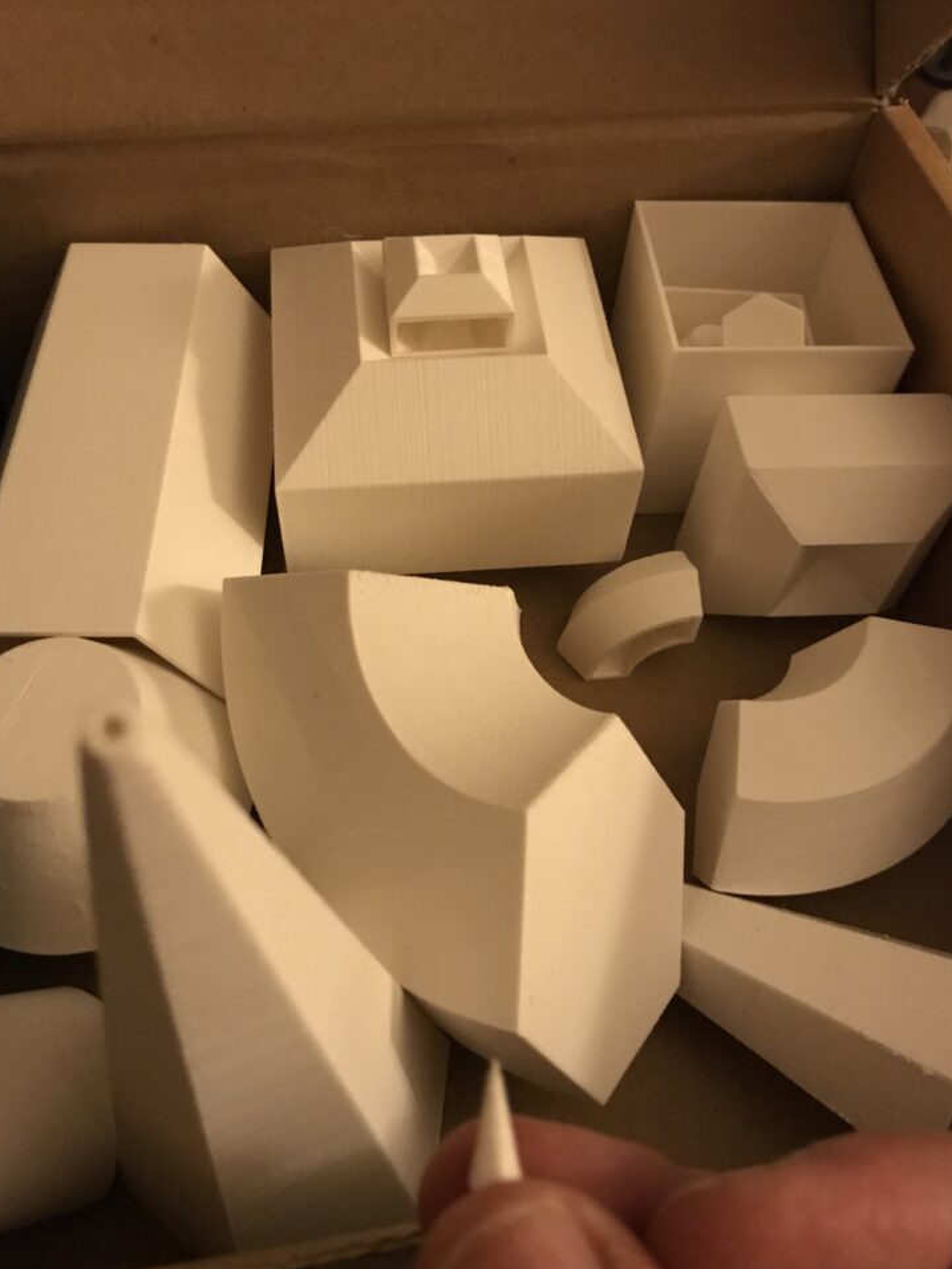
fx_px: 1100
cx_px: 455
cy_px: 613
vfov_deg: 60.0
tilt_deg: -54.7
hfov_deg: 46.8
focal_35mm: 30
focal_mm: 3.99
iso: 100
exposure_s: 1/5
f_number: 1.8
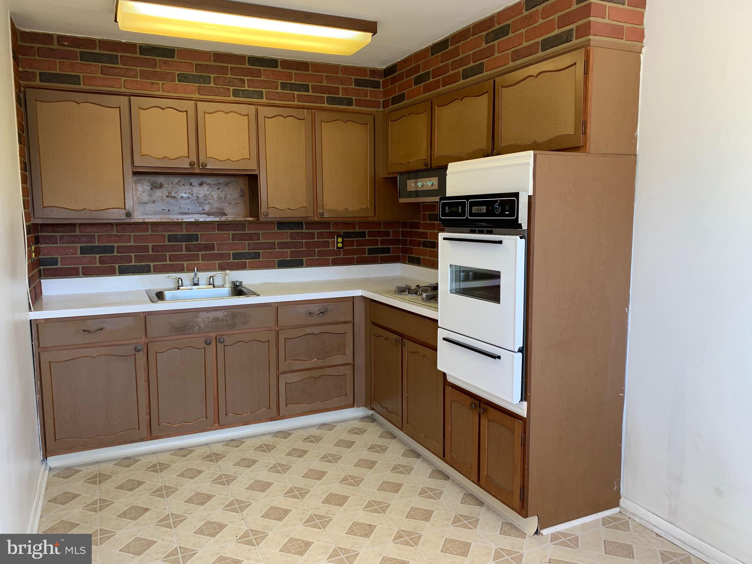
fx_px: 565
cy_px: 282
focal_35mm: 26
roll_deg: +0.0
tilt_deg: -7.0
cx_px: 376
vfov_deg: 53.1
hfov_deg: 67.3
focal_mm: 4.25
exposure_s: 1/60
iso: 50
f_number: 1.8
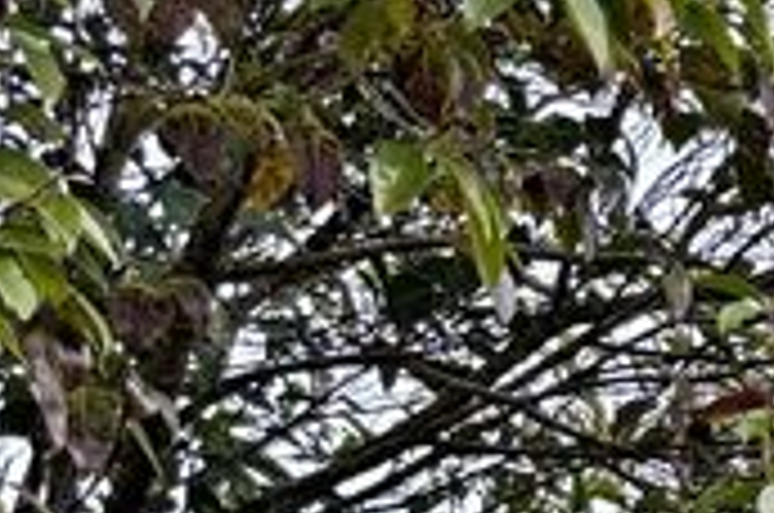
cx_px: 1832
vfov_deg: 6.4
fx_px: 4056
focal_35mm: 189
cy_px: 1732
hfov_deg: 9.7
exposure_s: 1/522
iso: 50
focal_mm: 5.96
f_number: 1.6
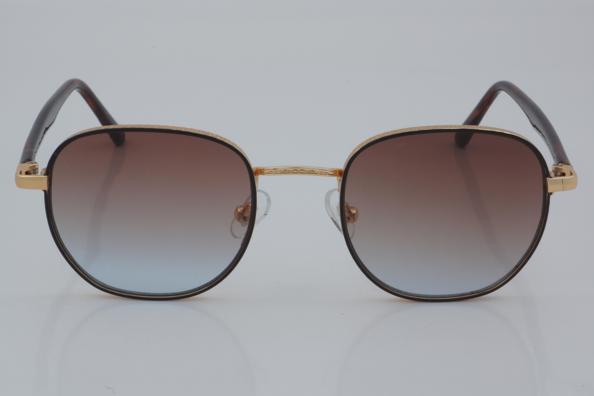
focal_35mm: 82
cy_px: 198
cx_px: 297
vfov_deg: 16.6
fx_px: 1361
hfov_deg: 24.6
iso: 100
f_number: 32
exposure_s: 1/4
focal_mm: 55
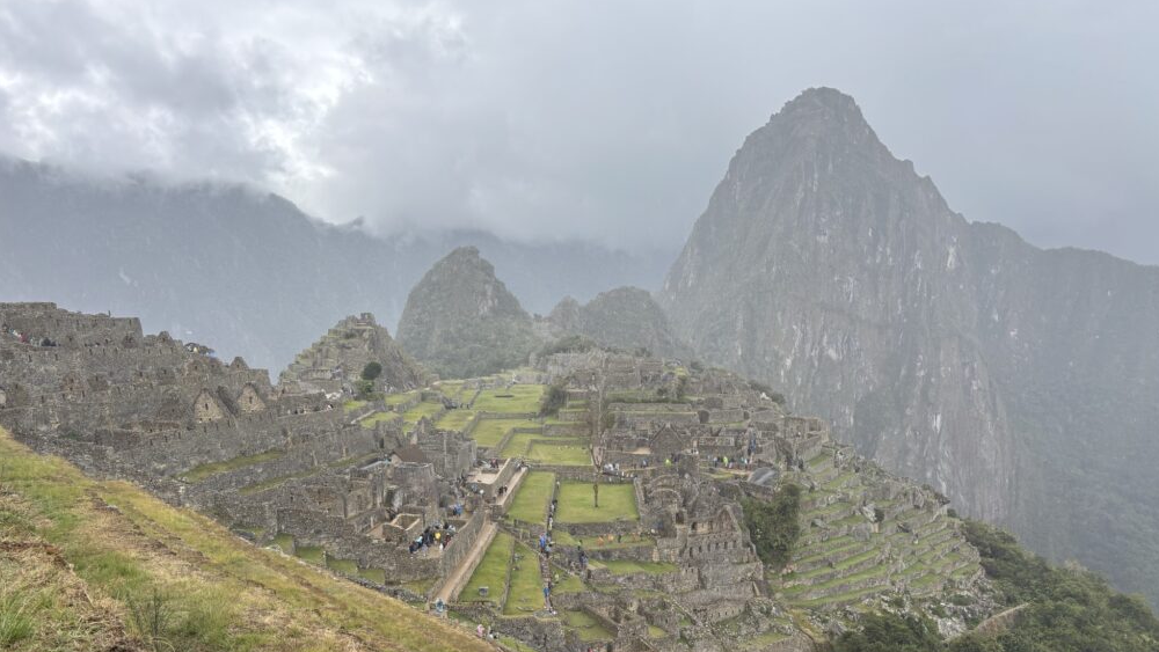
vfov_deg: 39.8
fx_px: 891
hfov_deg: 66.1
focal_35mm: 29
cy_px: 422
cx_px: 589
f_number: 1.6
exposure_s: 1/775
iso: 50
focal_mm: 5.96
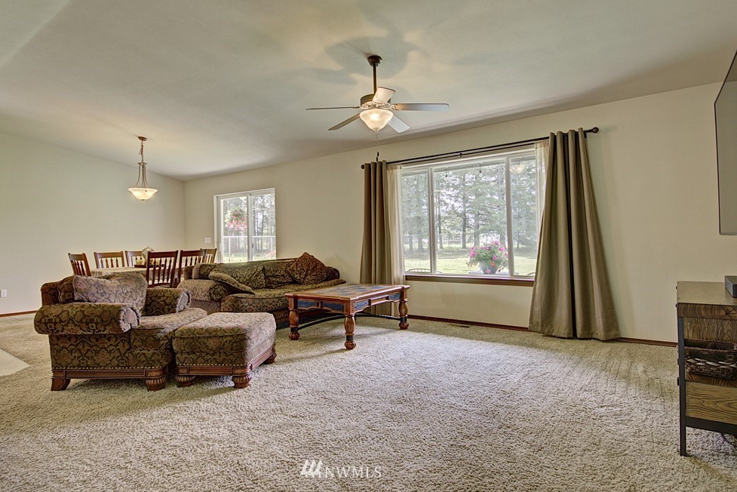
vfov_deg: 61.9
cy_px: 224
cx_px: 342
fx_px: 410
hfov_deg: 83.8
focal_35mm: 20
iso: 250
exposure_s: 1/40
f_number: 3.8
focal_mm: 12
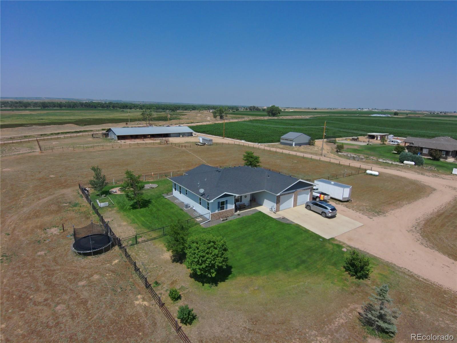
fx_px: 277
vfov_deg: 63.4
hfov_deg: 79.0
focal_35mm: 21
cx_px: 228
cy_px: 172
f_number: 2.8
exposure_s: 1/120
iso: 220
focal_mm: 3.7
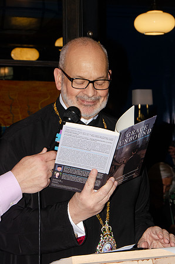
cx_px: 88
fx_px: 824
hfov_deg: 12.1
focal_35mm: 112
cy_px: 132
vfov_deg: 18.2
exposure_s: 1/125
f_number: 14
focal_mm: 75
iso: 2500
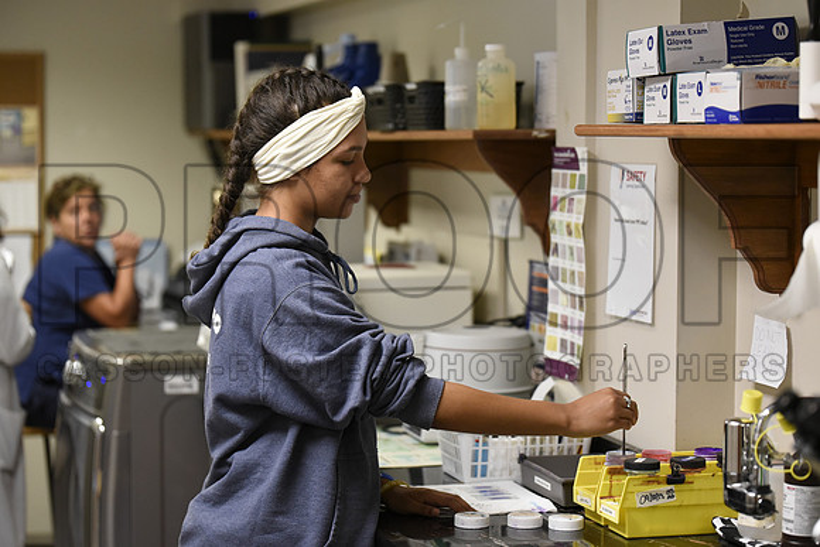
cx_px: 410
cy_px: 274
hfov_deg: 22.1
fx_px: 2096
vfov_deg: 14.9
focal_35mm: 92
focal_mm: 92
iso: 3600
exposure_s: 1/320
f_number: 2.8
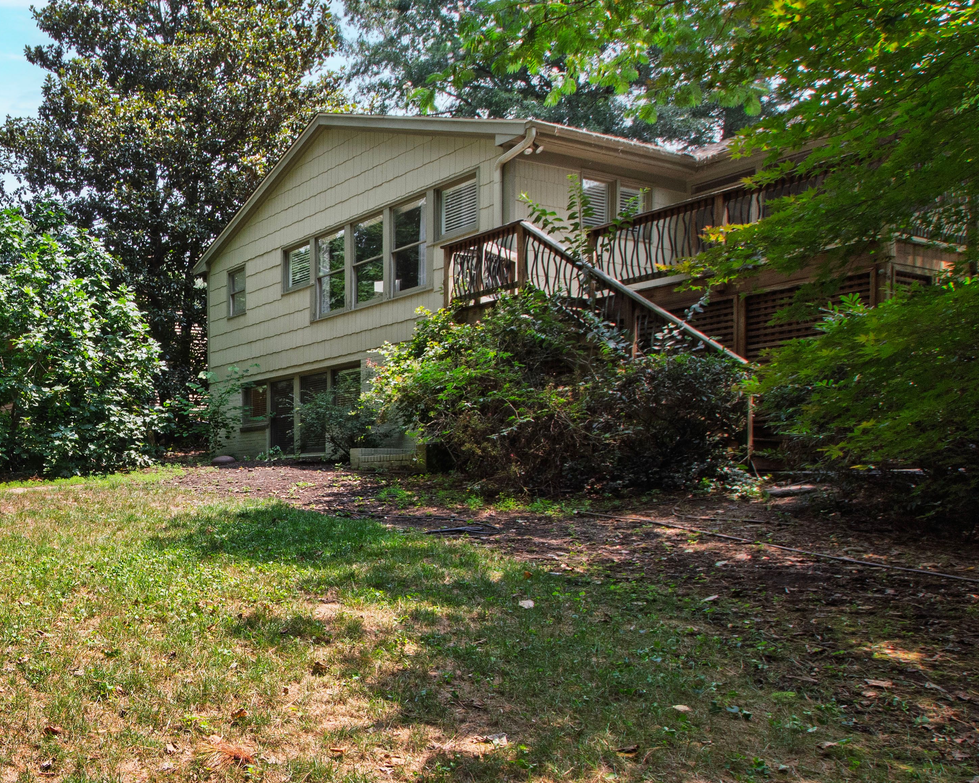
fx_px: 782
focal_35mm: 27
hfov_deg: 55.1
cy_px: 516
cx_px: 87
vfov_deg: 52.3
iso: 250
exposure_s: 1/125
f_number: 8
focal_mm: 10
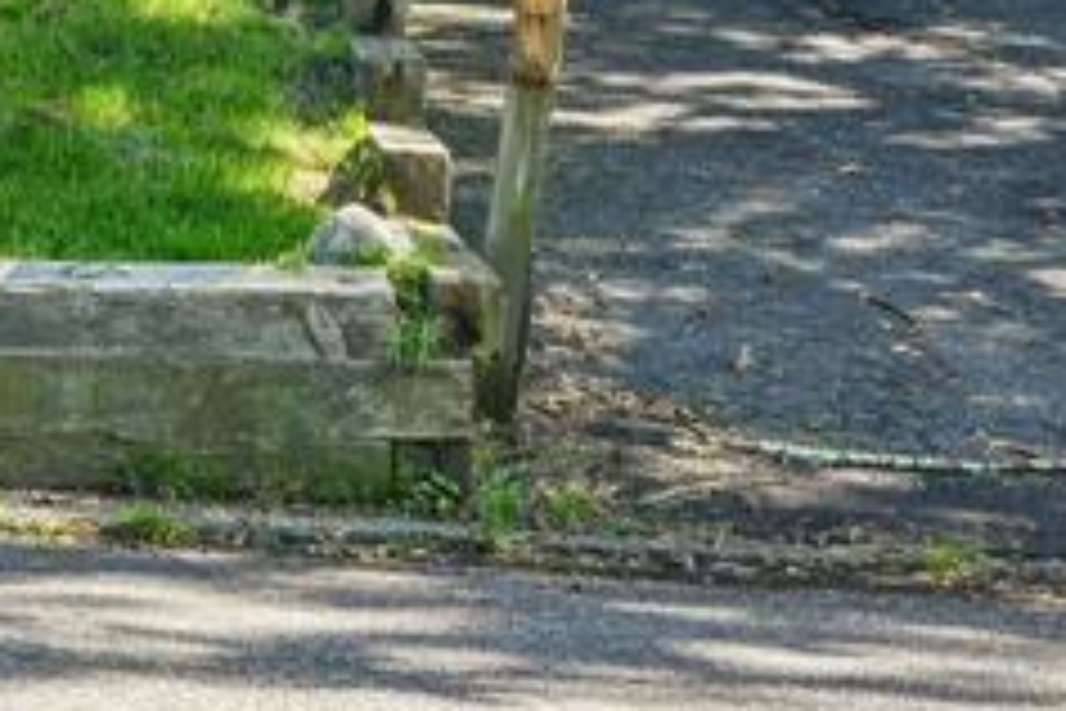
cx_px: -333
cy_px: -680
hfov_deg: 13.1
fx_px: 4471
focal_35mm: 151
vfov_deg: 8.6
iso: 100
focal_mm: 35
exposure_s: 1/60
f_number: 8
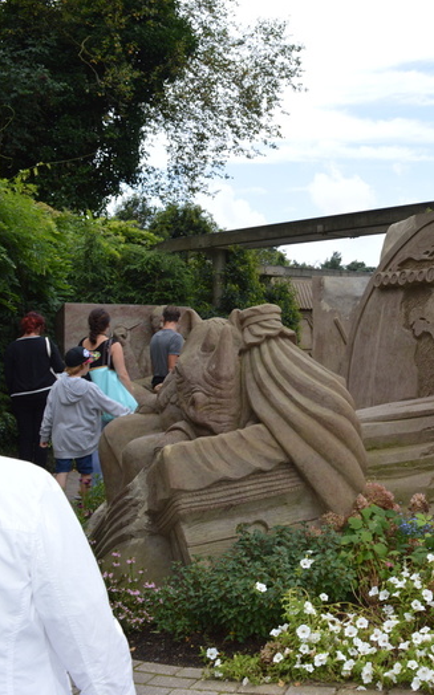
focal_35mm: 42
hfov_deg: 27.7
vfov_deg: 47.2
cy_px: 348
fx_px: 796
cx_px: 483
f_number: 8
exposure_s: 1/160
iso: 100
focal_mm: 18
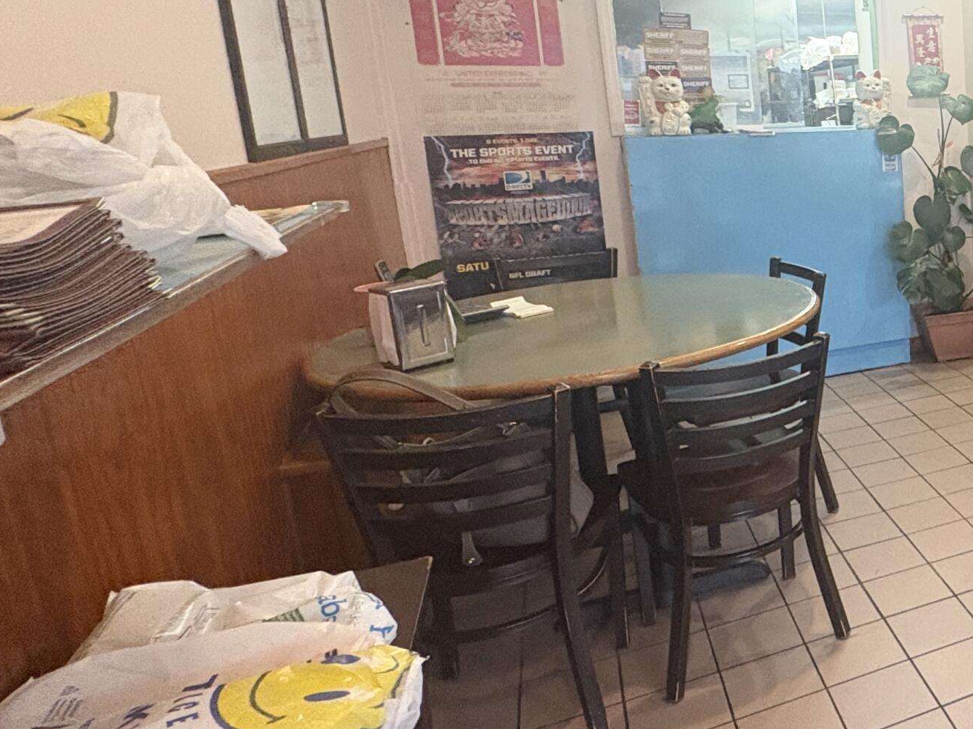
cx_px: 1104
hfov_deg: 42.5
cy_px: 250
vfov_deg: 43.6
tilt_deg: -9.9
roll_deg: +1.3
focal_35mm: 32
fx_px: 899
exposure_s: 1/60
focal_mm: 2.22
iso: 640
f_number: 2.2
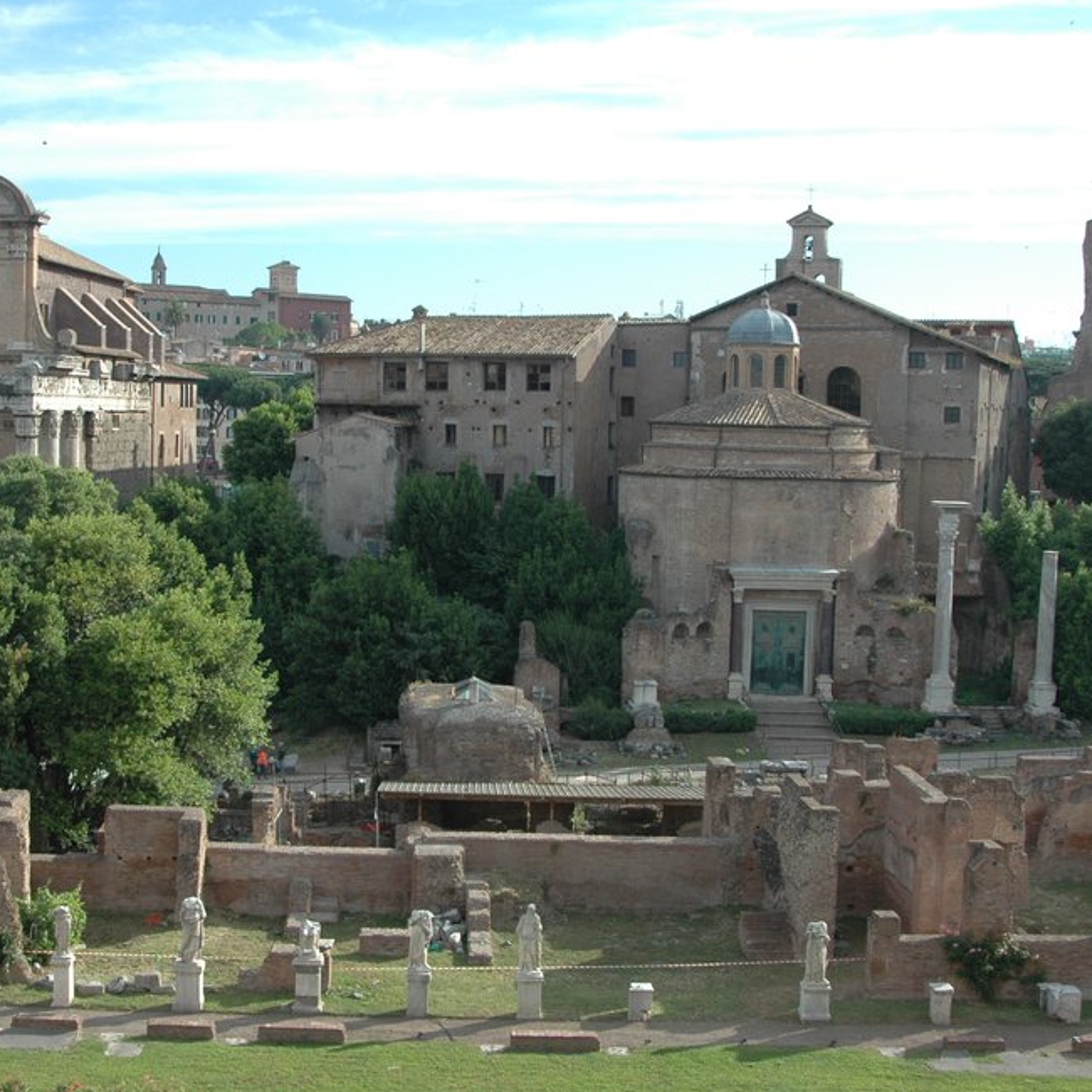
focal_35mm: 47
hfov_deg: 35.9
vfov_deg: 36.1
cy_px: 539
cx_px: 417
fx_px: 1677
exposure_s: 1/320
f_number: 9
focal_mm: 24
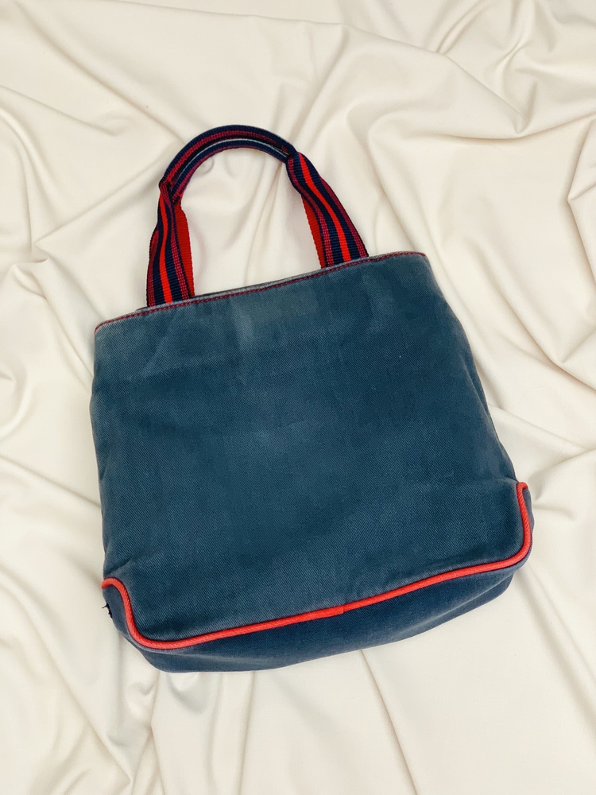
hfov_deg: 28.0
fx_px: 1194
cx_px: 298
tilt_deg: -79.3
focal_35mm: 52
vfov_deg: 36.8
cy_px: 398
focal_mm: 6
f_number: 2.4
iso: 100
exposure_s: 1/122
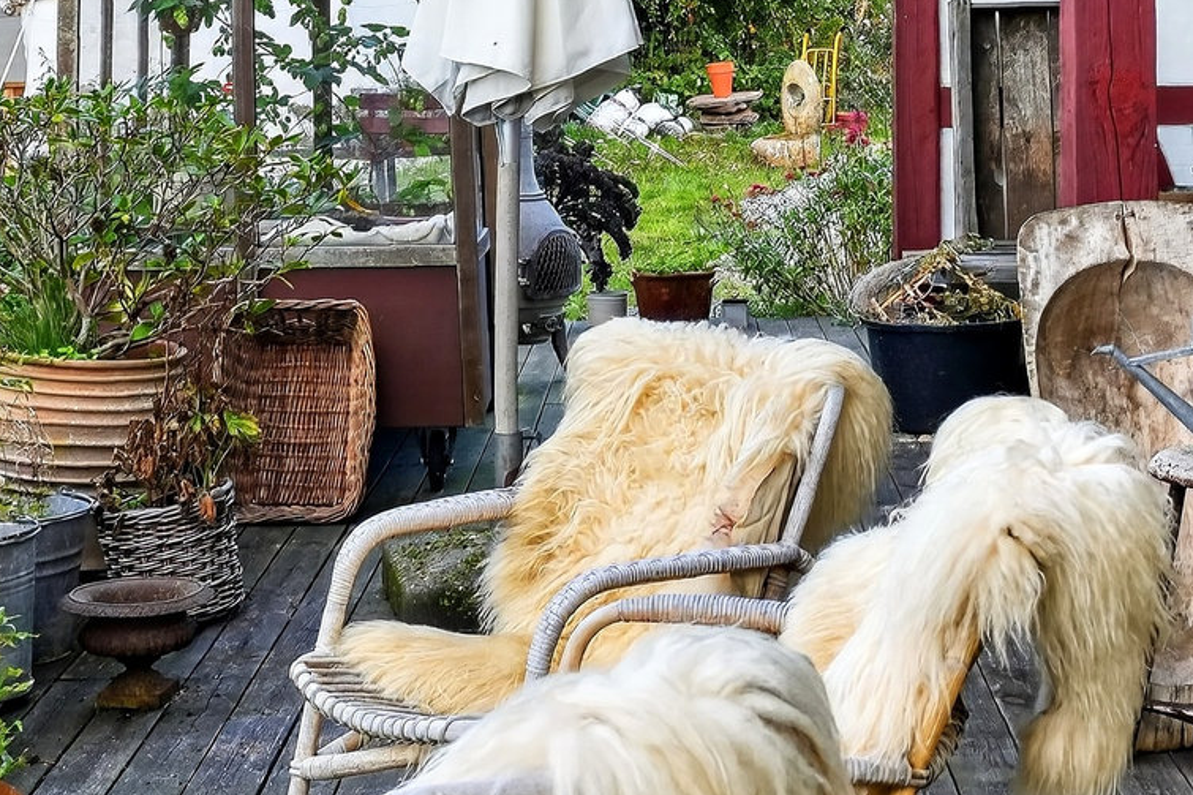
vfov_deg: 17.2
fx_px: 2584
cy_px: 51
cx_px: 697
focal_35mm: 78
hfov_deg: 26.0
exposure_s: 1/80
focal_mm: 23
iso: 400
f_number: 8
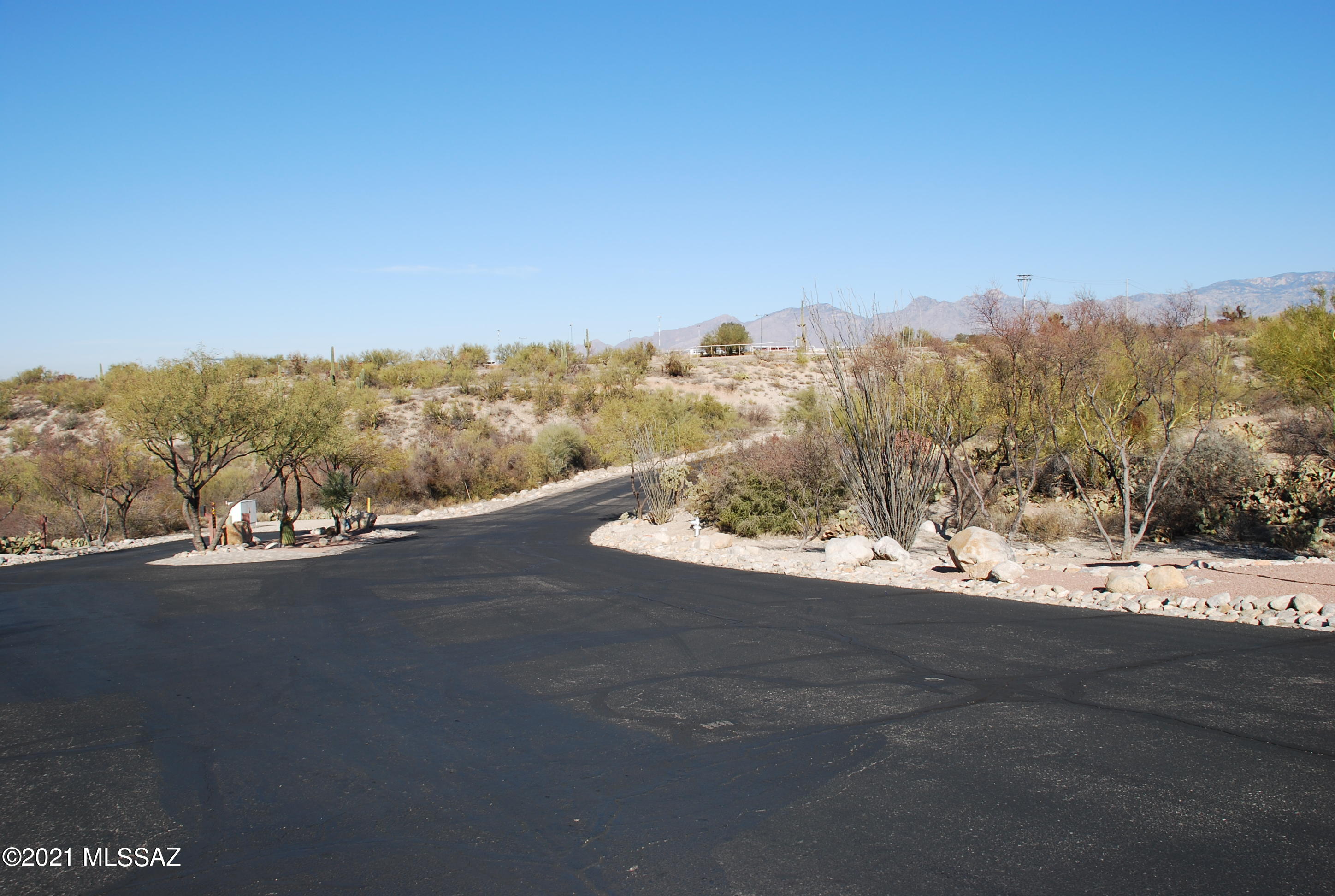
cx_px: 668
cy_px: 448
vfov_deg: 40.1
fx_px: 1226
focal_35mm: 33
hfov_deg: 57.1
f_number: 8
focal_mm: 22
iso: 100
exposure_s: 1/250
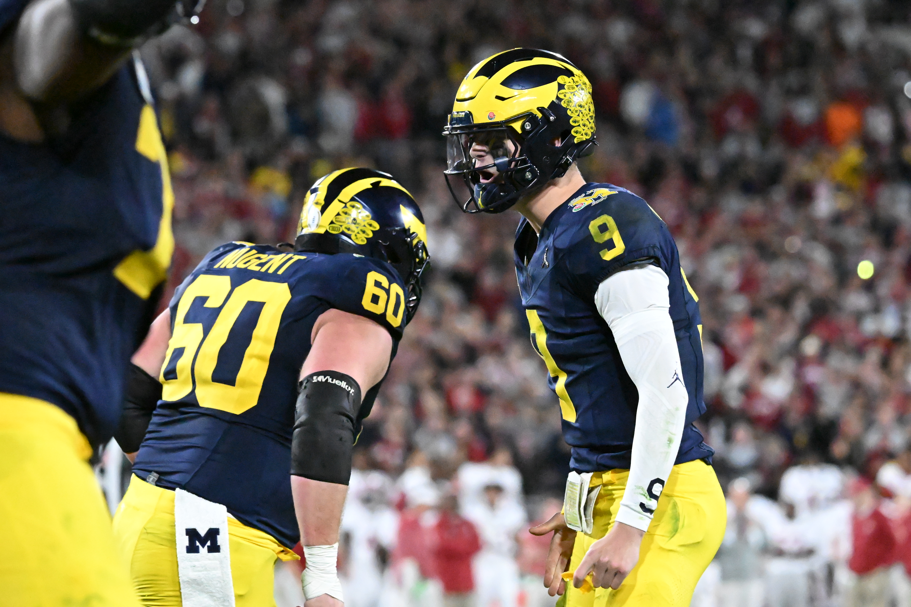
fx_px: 7969
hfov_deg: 6.5
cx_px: 456
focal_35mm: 315
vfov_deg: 4.4
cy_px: 304
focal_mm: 210
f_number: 5
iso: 22800
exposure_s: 1/4000
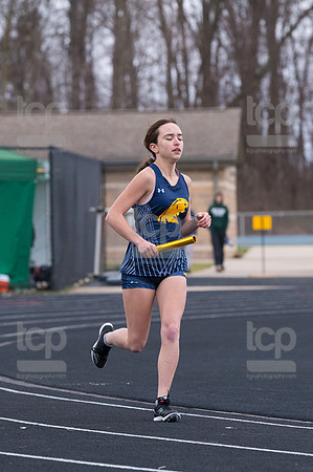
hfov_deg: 5.2
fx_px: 3425
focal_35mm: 262
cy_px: 236
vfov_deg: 7.9
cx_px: 156
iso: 2000
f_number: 5
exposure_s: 1/1600
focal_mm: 175
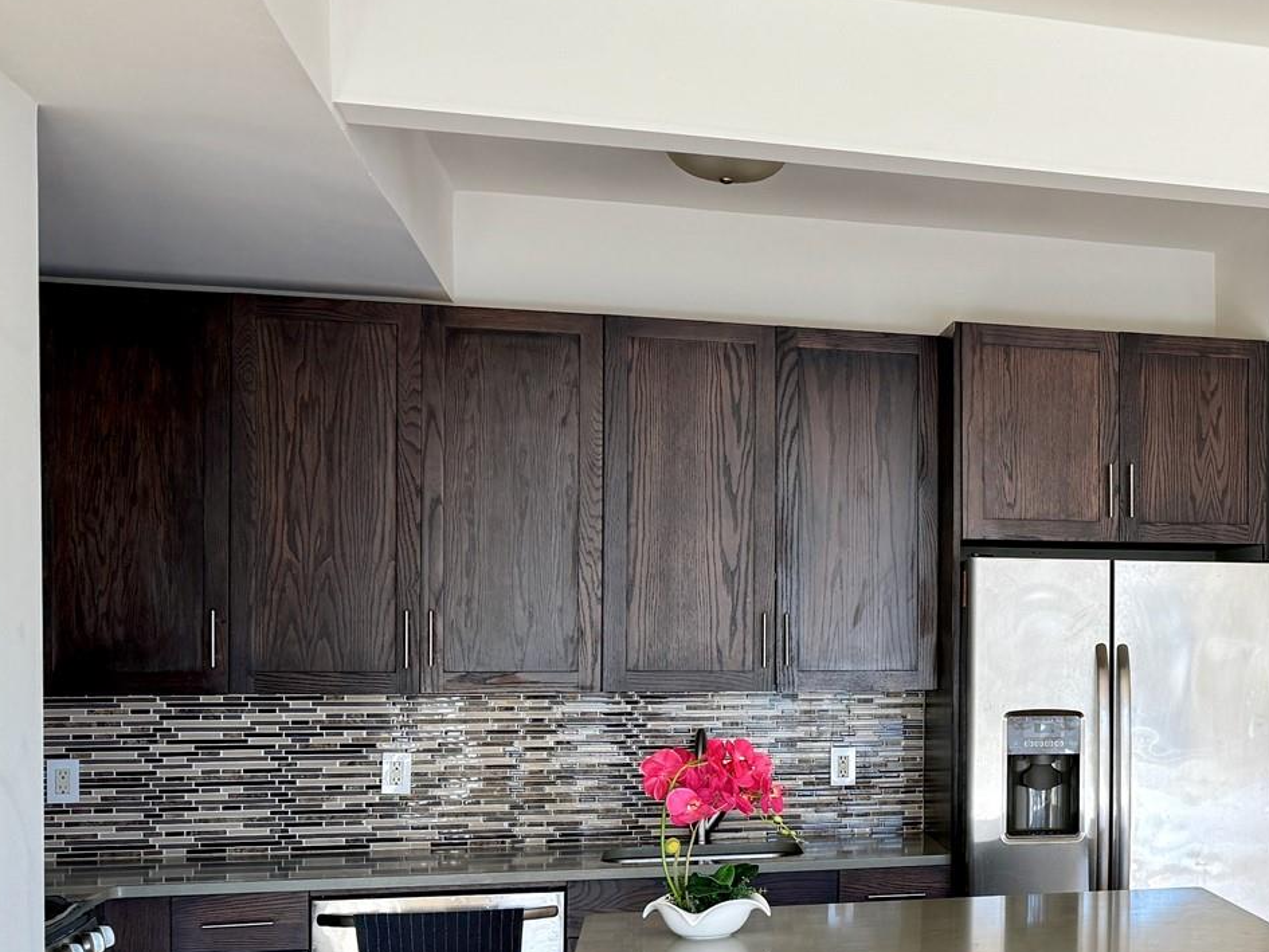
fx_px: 1907
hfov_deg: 32.7
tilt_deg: -0.2
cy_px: 627
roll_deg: -0.5
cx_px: 1363
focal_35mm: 52
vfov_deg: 27.9
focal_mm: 6.76
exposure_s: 1/121
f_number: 1.78
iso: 160
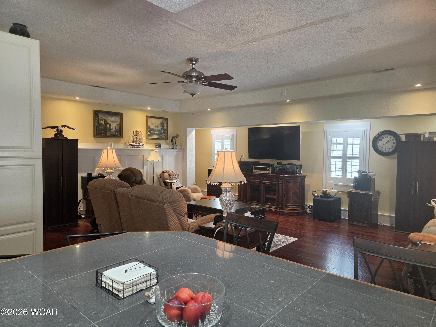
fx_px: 290
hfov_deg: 73.9
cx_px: 218
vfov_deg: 58.9
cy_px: 164
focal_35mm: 23
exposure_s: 1/120
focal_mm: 5.4
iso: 160
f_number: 1.8
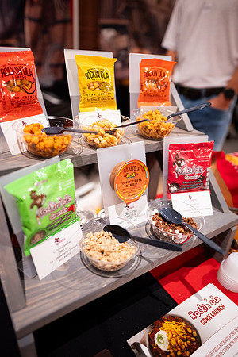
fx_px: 238
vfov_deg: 73.7
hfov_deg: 53.1
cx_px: 119
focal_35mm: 24
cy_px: 178
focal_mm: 24
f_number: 1.8
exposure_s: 1/200
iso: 1250
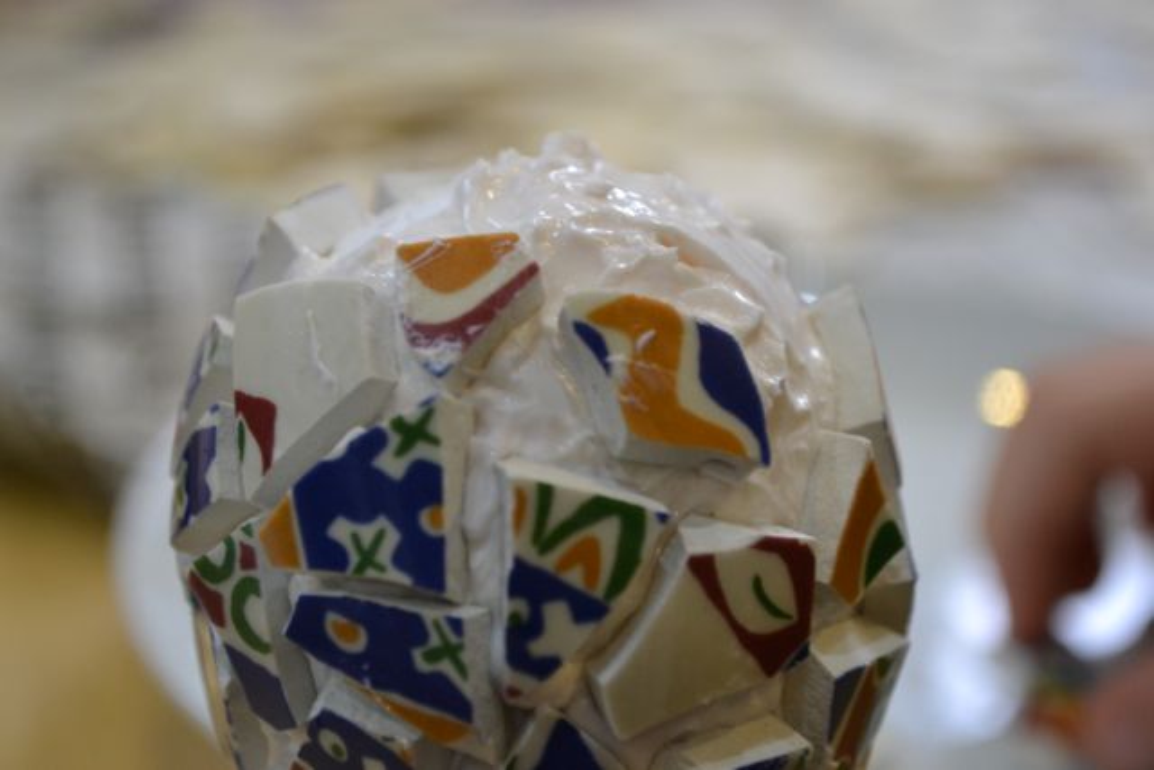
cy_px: 385
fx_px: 2308
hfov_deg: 28.1
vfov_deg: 18.9
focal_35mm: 72
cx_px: 577
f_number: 5.3
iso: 1250
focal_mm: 48
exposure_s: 1/30
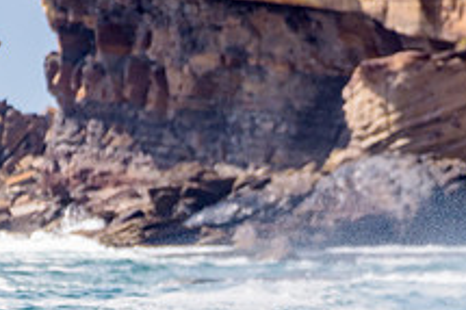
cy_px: 391
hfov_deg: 1.2
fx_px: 21419
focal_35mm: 1656
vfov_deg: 0.8
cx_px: 469
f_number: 5.6
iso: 200
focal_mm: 500
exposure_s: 1/2000
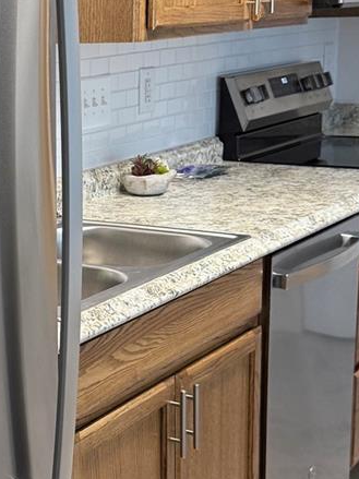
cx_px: -50
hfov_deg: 16.9
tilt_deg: -12.4
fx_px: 1162
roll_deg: +1.6
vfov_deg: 23.3
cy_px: 255
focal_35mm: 84
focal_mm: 6.76
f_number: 1.78
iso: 200
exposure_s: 1/96
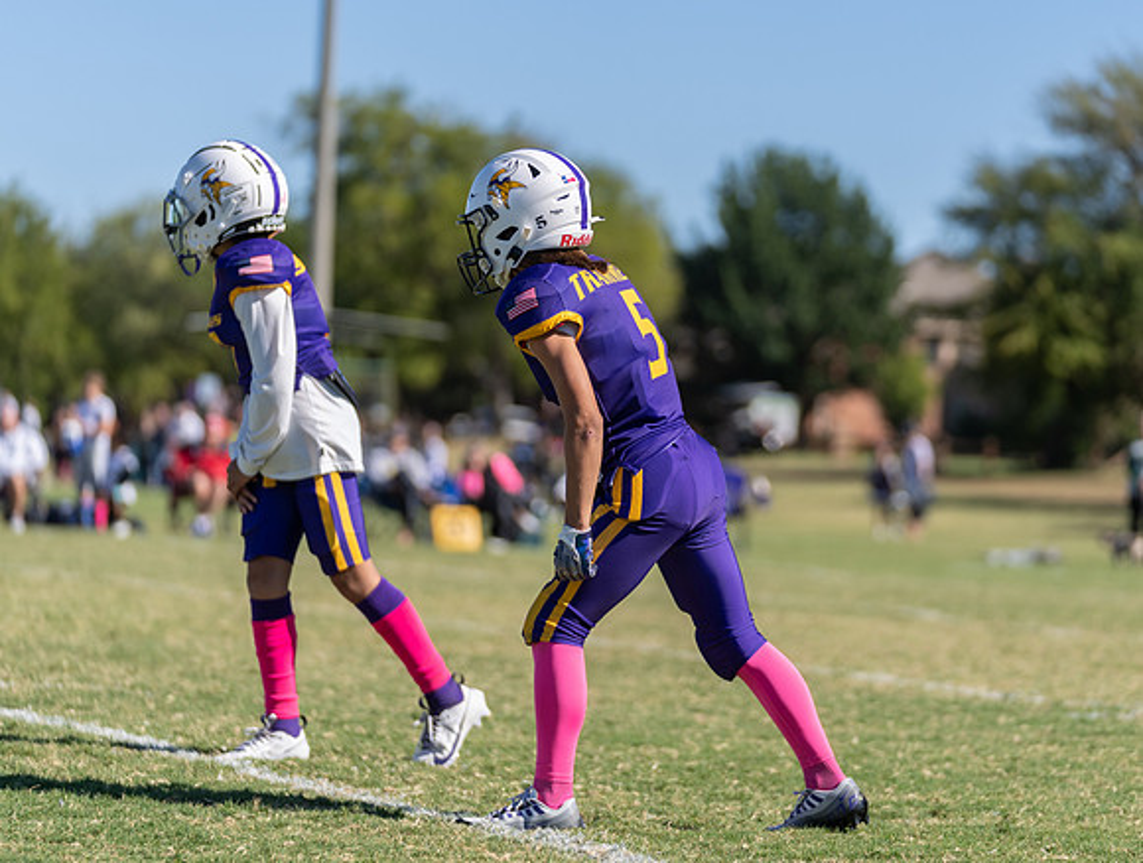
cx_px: 612
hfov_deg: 11.9
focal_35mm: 166
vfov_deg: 9.0
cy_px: 419
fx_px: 5494
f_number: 2.8
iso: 100
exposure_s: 1/2000
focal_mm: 137
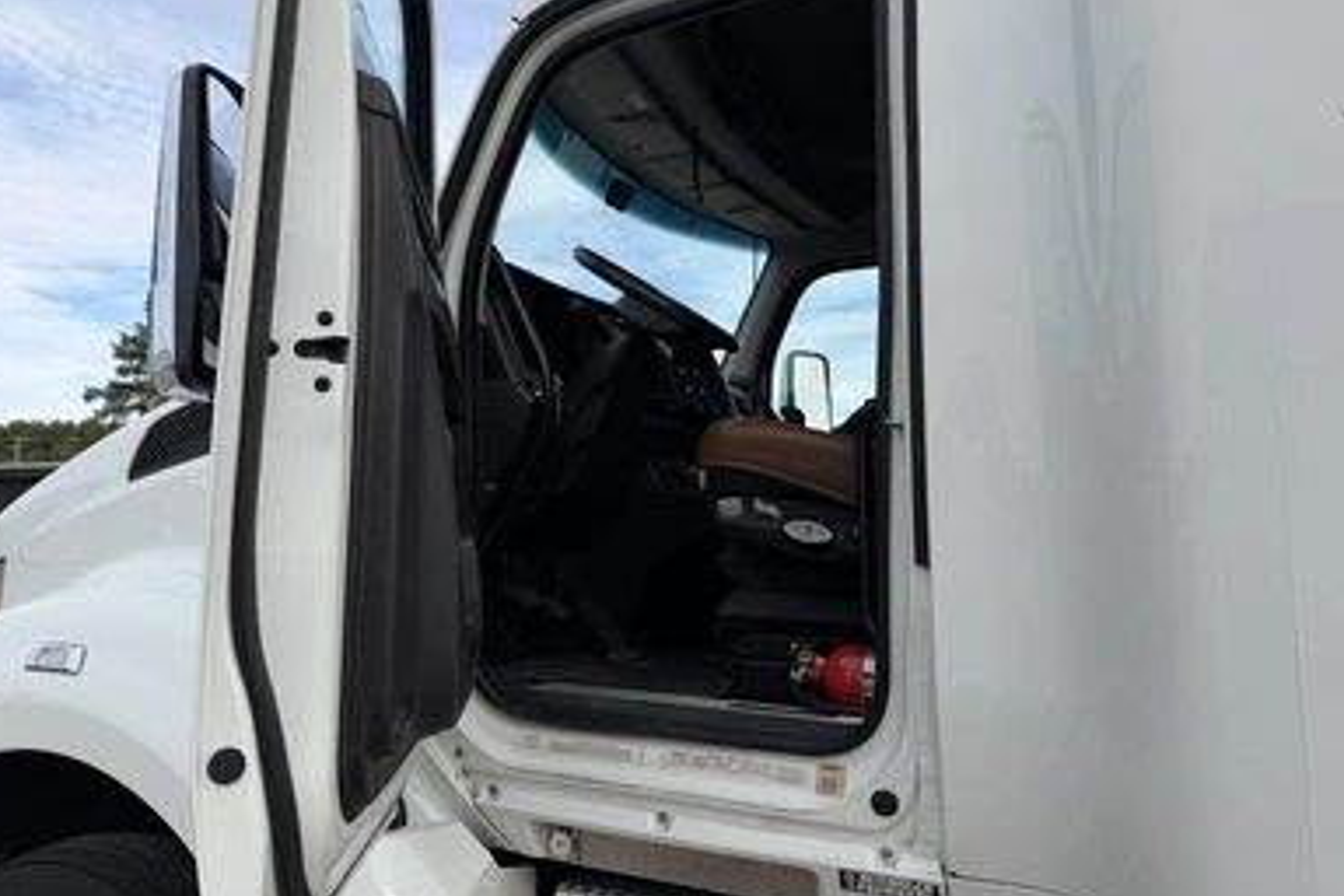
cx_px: 676
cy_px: 399
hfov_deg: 69.4
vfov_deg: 49.5
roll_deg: -0.3
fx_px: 971
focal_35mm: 26
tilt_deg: +8.9
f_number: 1.78
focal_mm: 6.76
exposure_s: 1/2370
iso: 80
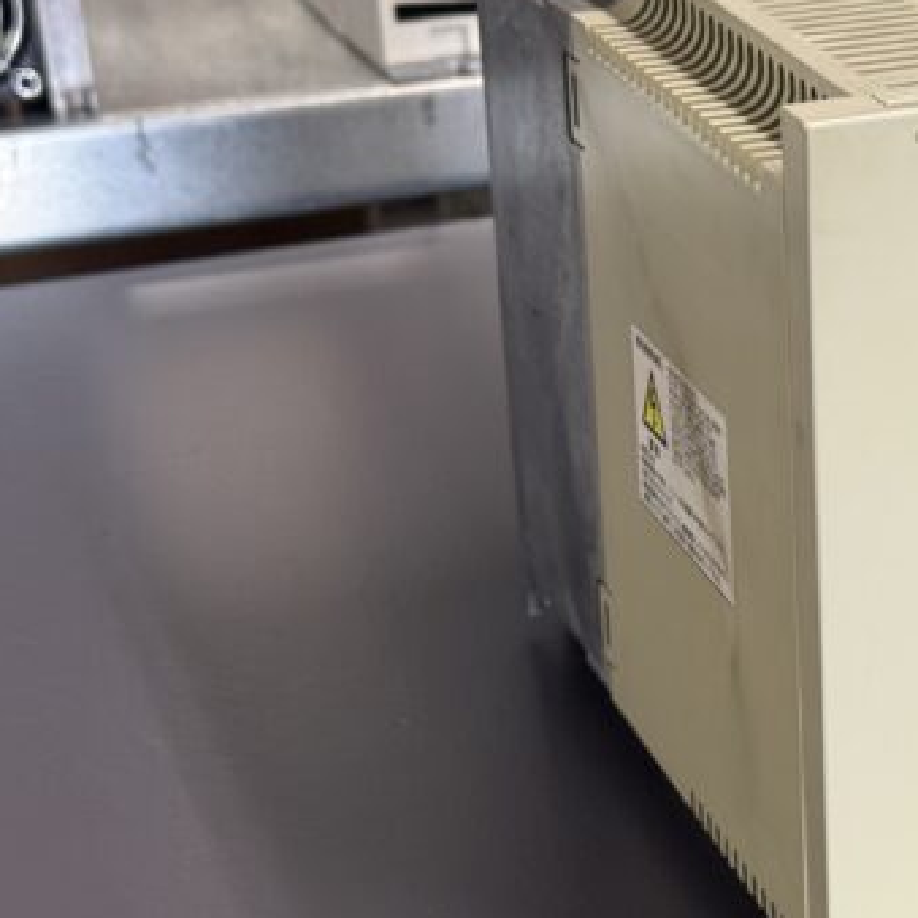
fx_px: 2880
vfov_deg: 18.1
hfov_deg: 17.7
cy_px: 536
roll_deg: +0.8
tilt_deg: -23.6
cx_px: 904
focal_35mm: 96
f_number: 1.78
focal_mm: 6.76
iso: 200
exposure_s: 1/50
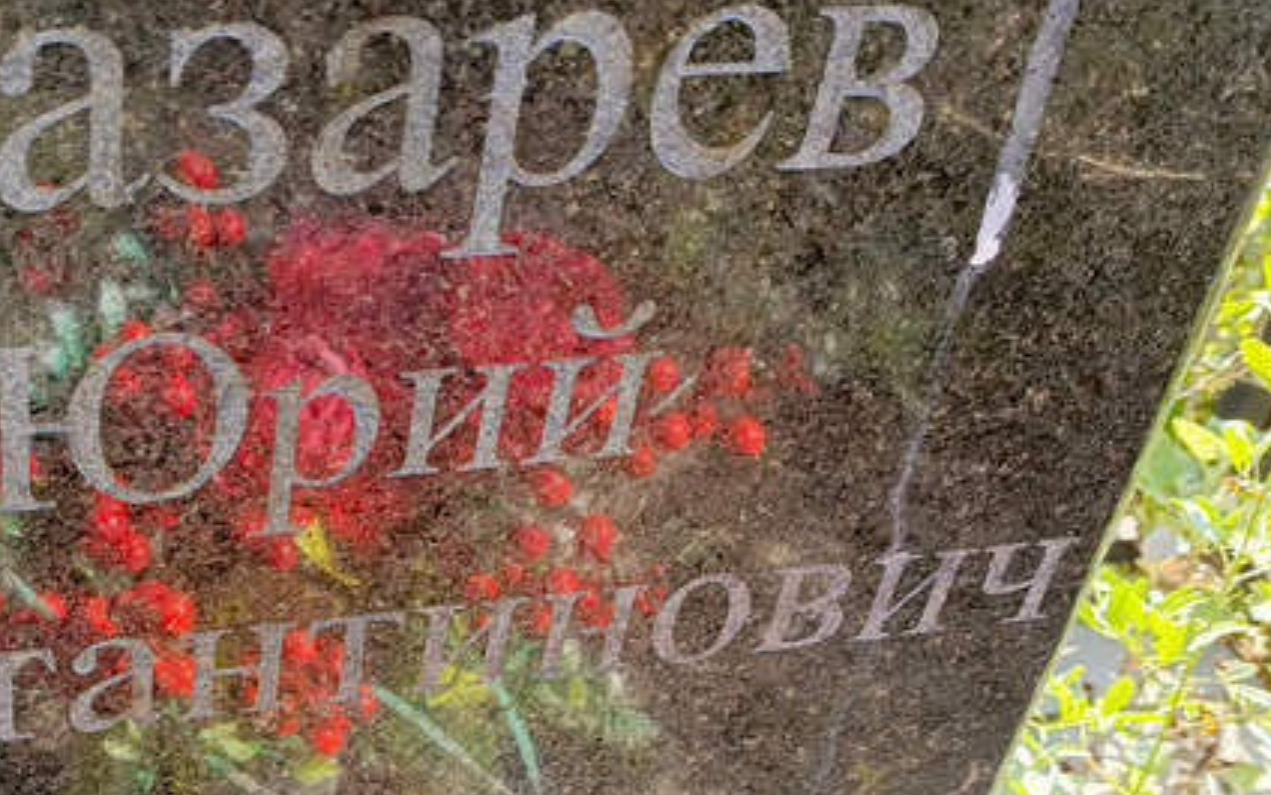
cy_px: 675
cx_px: 228
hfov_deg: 38.6
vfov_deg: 25.2
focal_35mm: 50
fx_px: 1732
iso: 110
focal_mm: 4.76
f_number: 1.69
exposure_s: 1/102
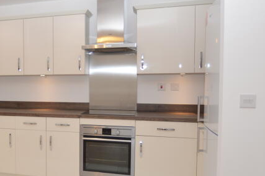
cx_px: 45
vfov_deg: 36.8
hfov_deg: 49.3
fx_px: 265
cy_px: 95
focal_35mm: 36
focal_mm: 10
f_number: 4.5
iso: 400
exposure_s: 1/80
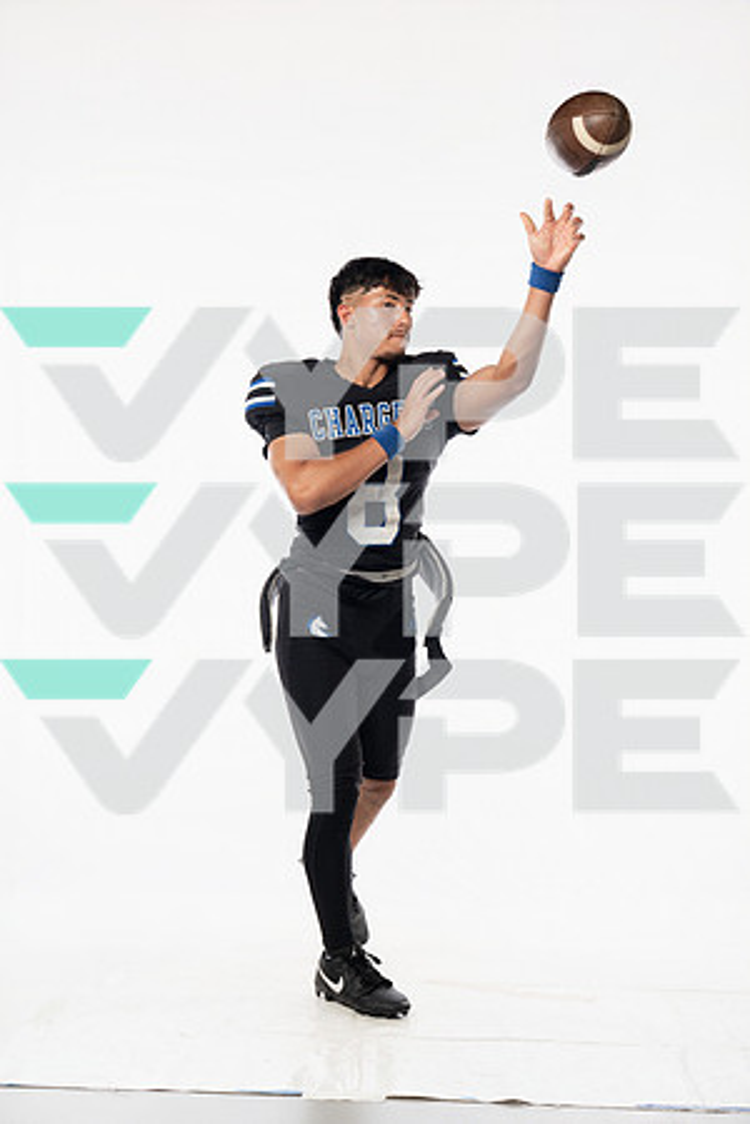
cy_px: 562
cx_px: 375
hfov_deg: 25.5
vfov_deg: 37.5
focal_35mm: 53
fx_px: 1656
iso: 640
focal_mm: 53
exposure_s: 1/250
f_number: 5.6
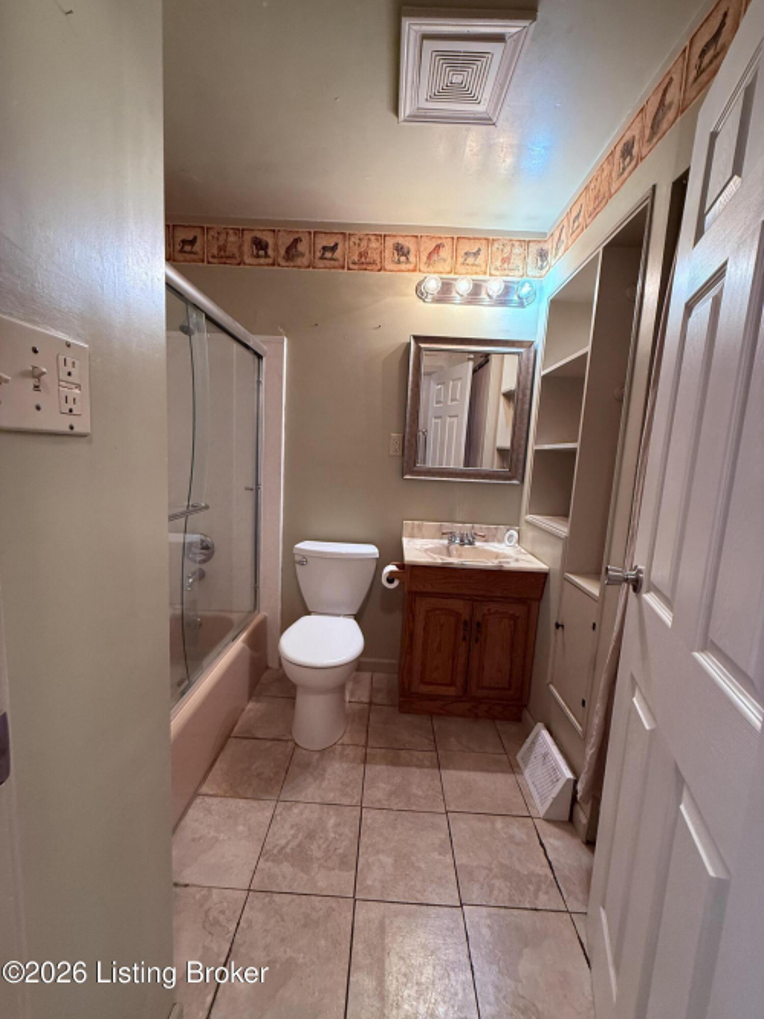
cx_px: 382
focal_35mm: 14
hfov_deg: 85.7
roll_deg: -3.9
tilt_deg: -7.4
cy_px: 510
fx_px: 412
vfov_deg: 102.1
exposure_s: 1/60
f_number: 2.2
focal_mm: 2.22
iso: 400
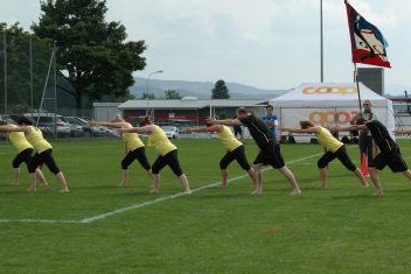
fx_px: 914
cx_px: 313
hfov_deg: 25.0
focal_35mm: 80
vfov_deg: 17.1
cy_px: 158
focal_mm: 29
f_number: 7.1
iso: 100
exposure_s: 1/320
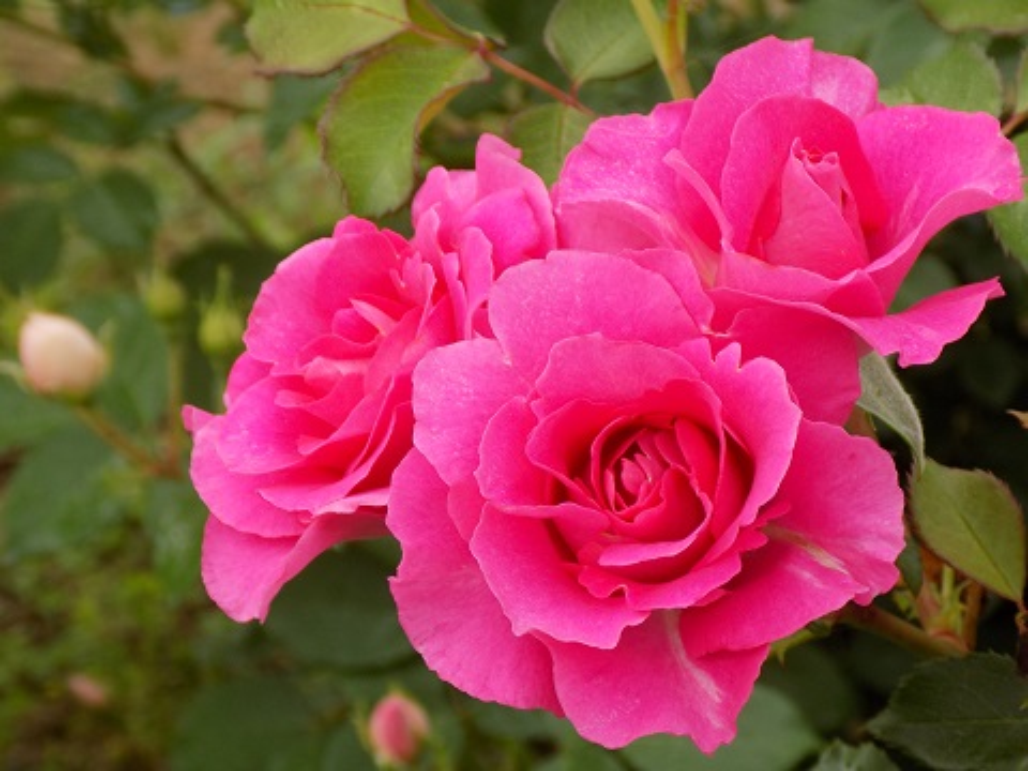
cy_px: 386
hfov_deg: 18.4
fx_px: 3178
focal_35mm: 107
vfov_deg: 13.8
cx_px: 514
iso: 80
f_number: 4.7
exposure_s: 1/80
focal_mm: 19.1
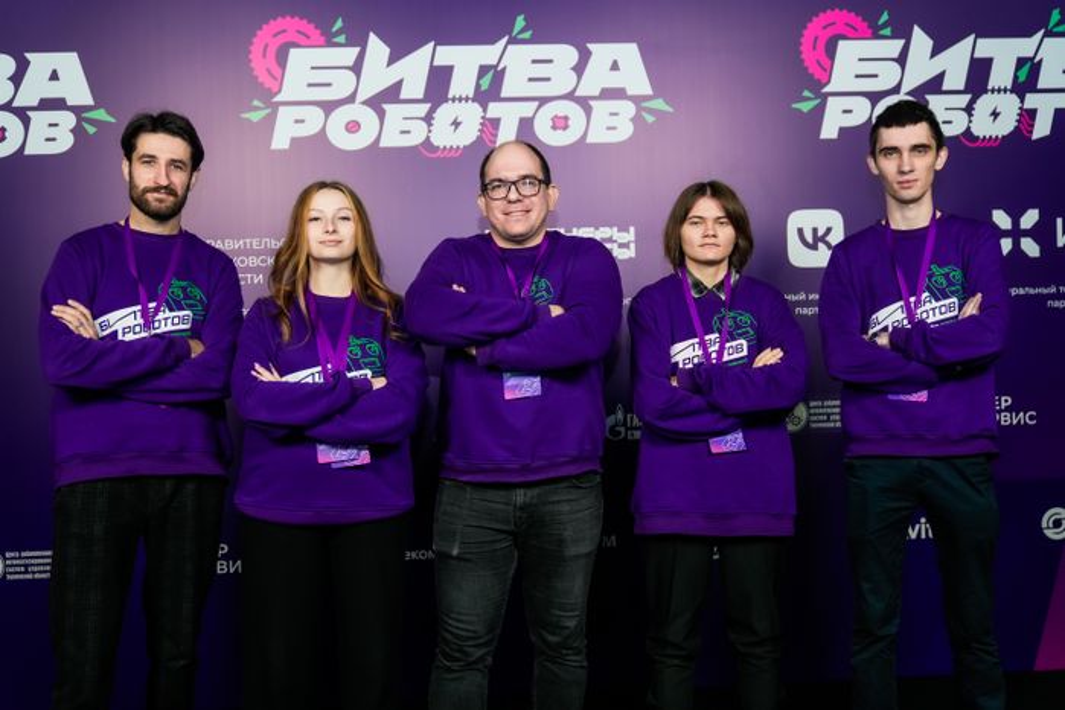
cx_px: 532
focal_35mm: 36
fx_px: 1065
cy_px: 355
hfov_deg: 53.1
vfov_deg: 36.9
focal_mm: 36
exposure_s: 1/200
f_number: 2.8
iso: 1600
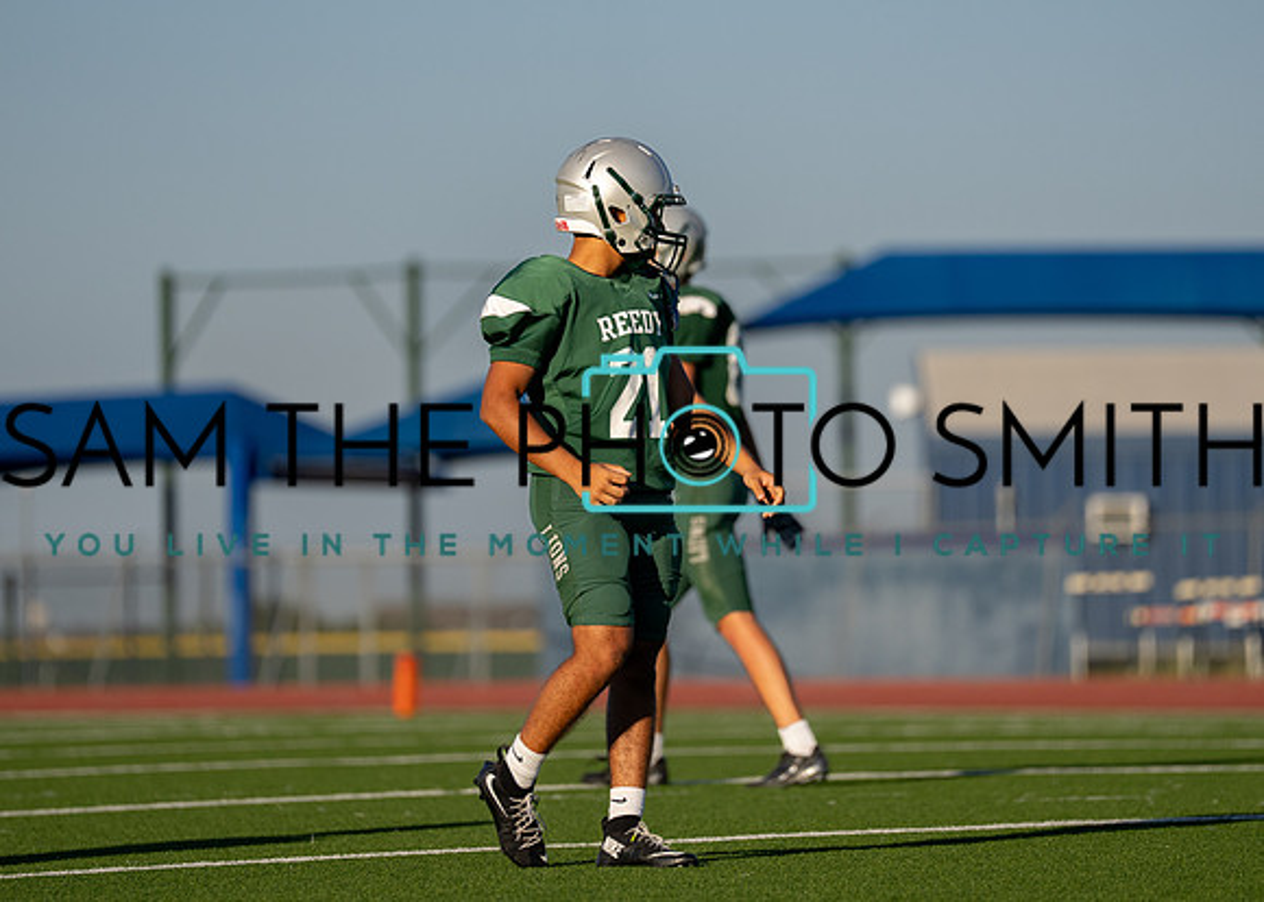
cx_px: 623
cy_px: 345
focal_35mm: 270
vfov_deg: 5.3
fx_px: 9675
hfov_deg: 7.5
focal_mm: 200
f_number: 2.8
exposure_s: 1/5000
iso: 200
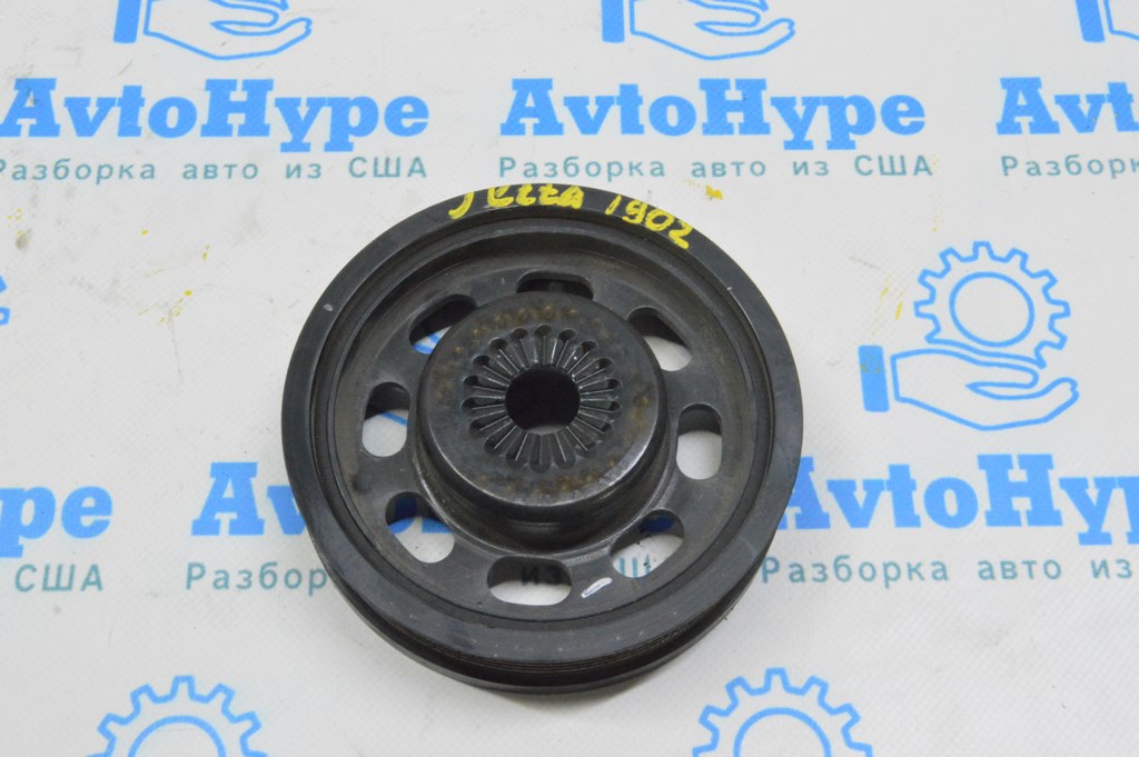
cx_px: 570
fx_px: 1470
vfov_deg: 28.9
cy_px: 378
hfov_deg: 42.4
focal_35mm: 46
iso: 6400
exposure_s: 1/20
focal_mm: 31
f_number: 20
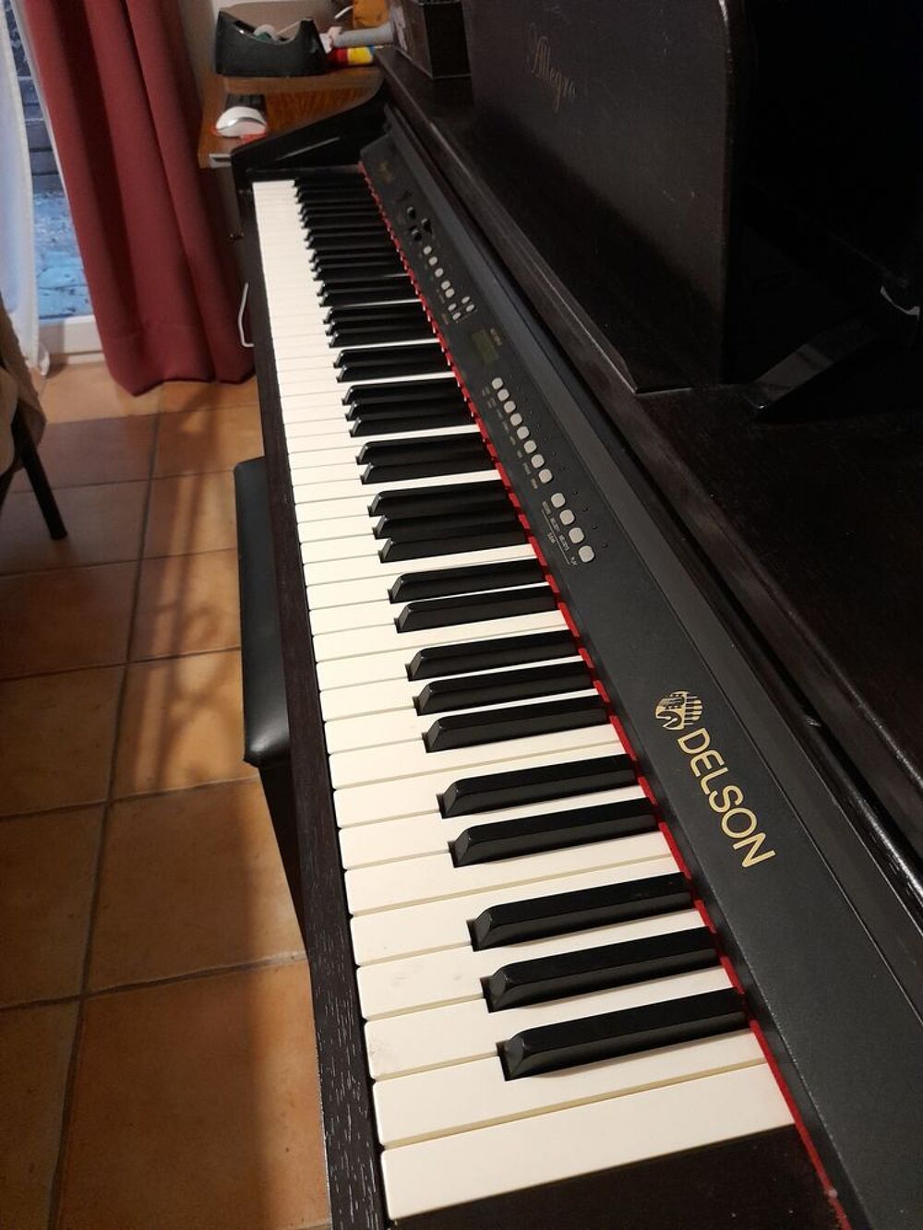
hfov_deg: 54.9
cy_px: 615
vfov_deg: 69.4
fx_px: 889
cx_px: 462
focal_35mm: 25
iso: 500
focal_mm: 4.6
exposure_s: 1/25
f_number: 2
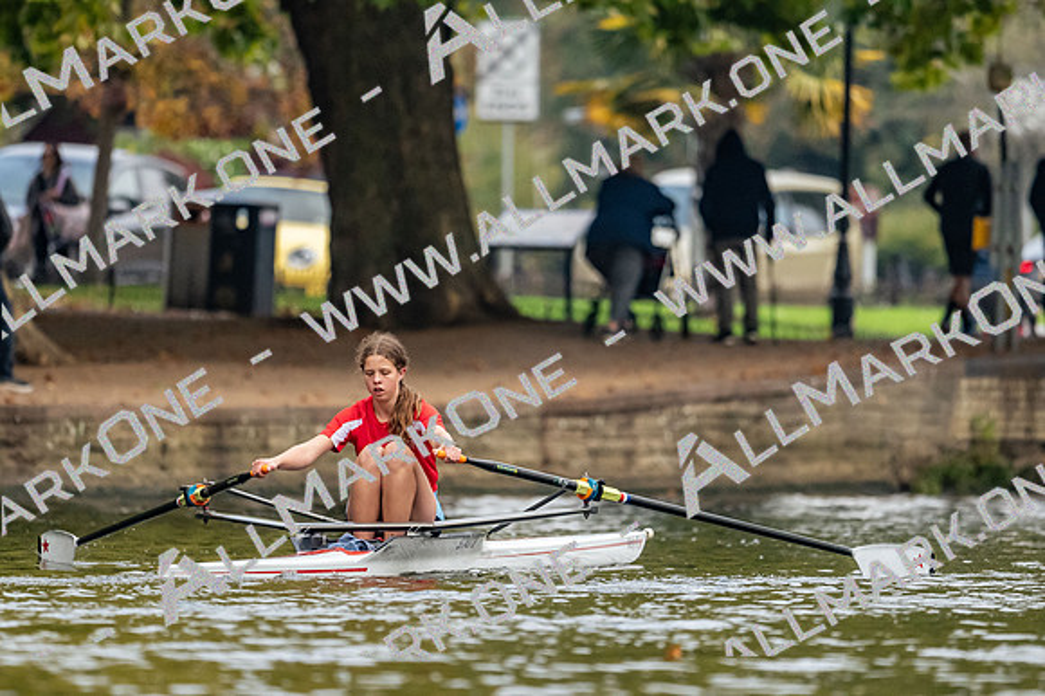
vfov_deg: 2.3
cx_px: 522
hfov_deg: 3.4
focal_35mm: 600
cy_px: 348
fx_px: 17406
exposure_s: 1/2500
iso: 2800
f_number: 4.5
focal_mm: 400
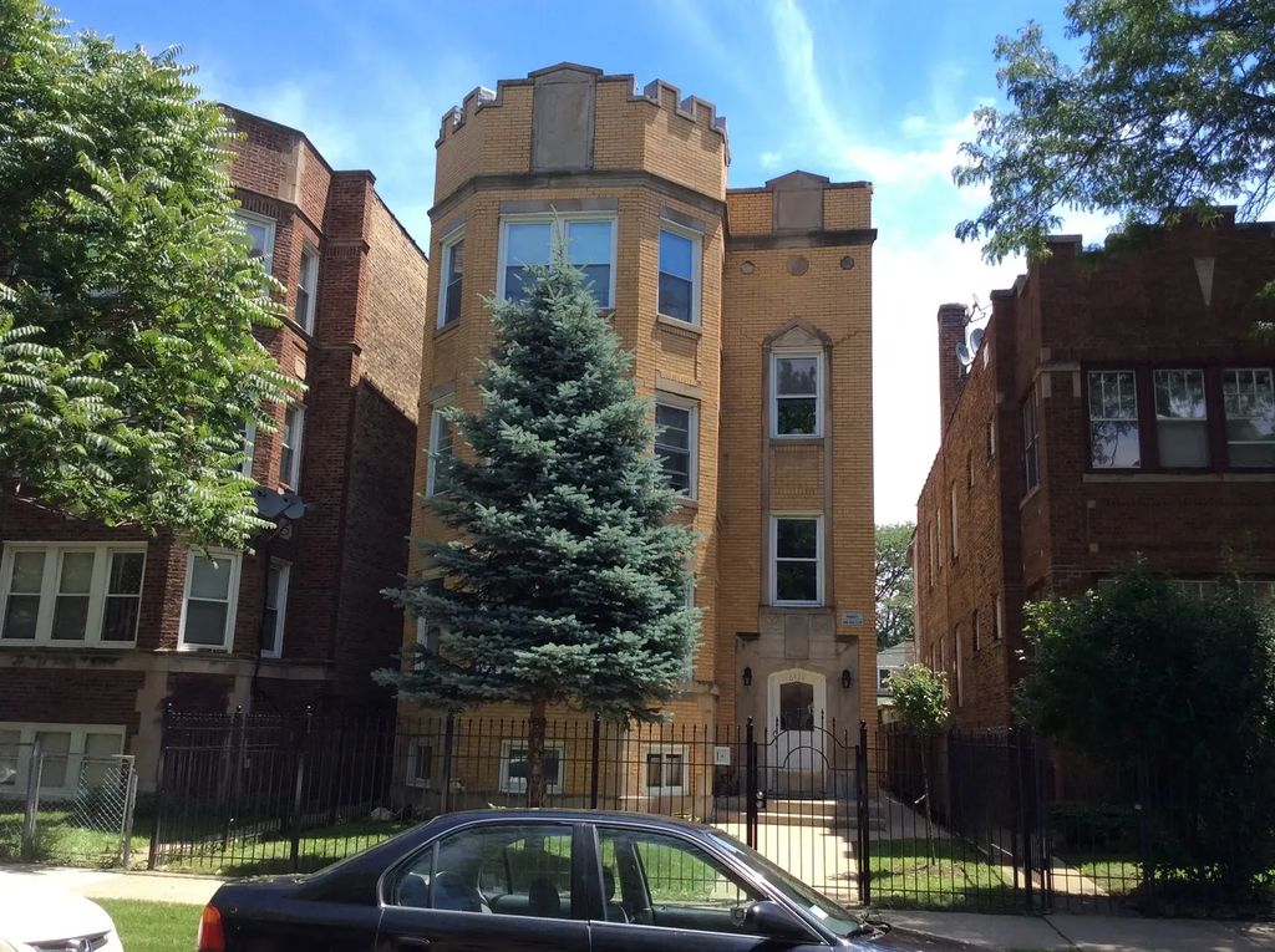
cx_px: 638
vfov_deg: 44.1
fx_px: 1177
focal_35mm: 32
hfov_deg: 56.9
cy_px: 476
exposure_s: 1/657
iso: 32
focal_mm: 3.3
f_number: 2.4
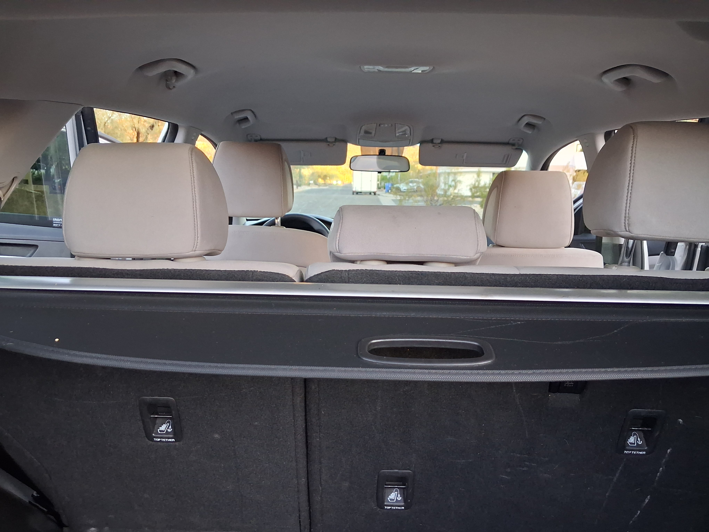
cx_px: 354
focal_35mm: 27
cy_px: 266
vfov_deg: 51.4
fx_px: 553
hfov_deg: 65.3
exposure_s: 1/120
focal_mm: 4
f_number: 1.8
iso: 400
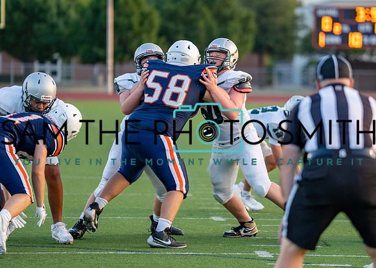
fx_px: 2598
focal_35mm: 243
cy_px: 107
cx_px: 224
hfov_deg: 8.3
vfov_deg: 5.9
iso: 640
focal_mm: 176
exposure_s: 1/1250
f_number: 2.8
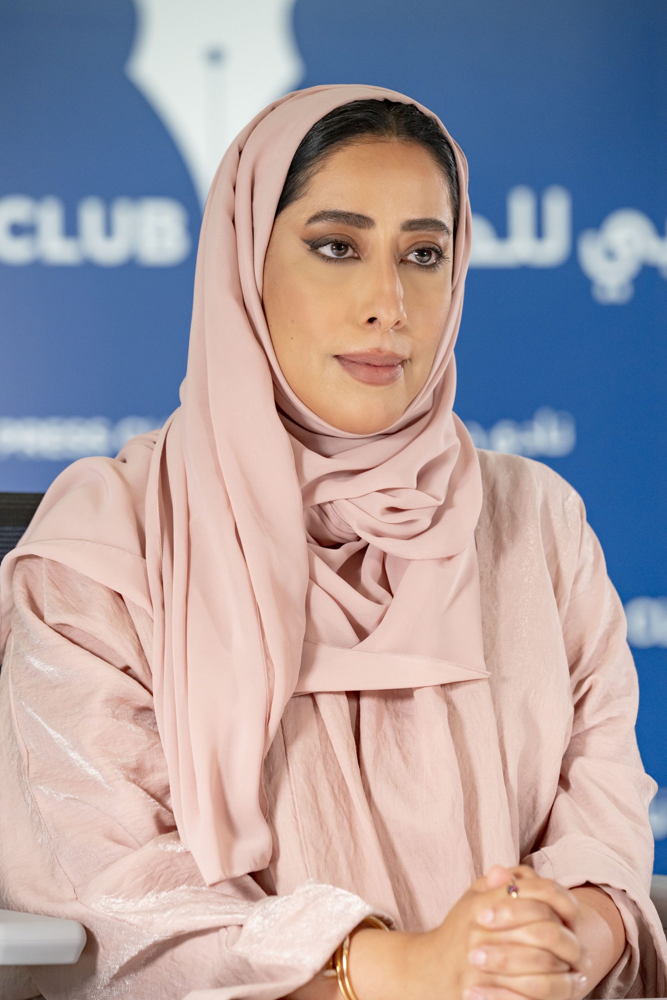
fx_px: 4890
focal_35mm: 176
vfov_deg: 11.7
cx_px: 334
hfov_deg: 7.8
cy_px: 500
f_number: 5
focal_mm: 176
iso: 1000
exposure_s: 1/200
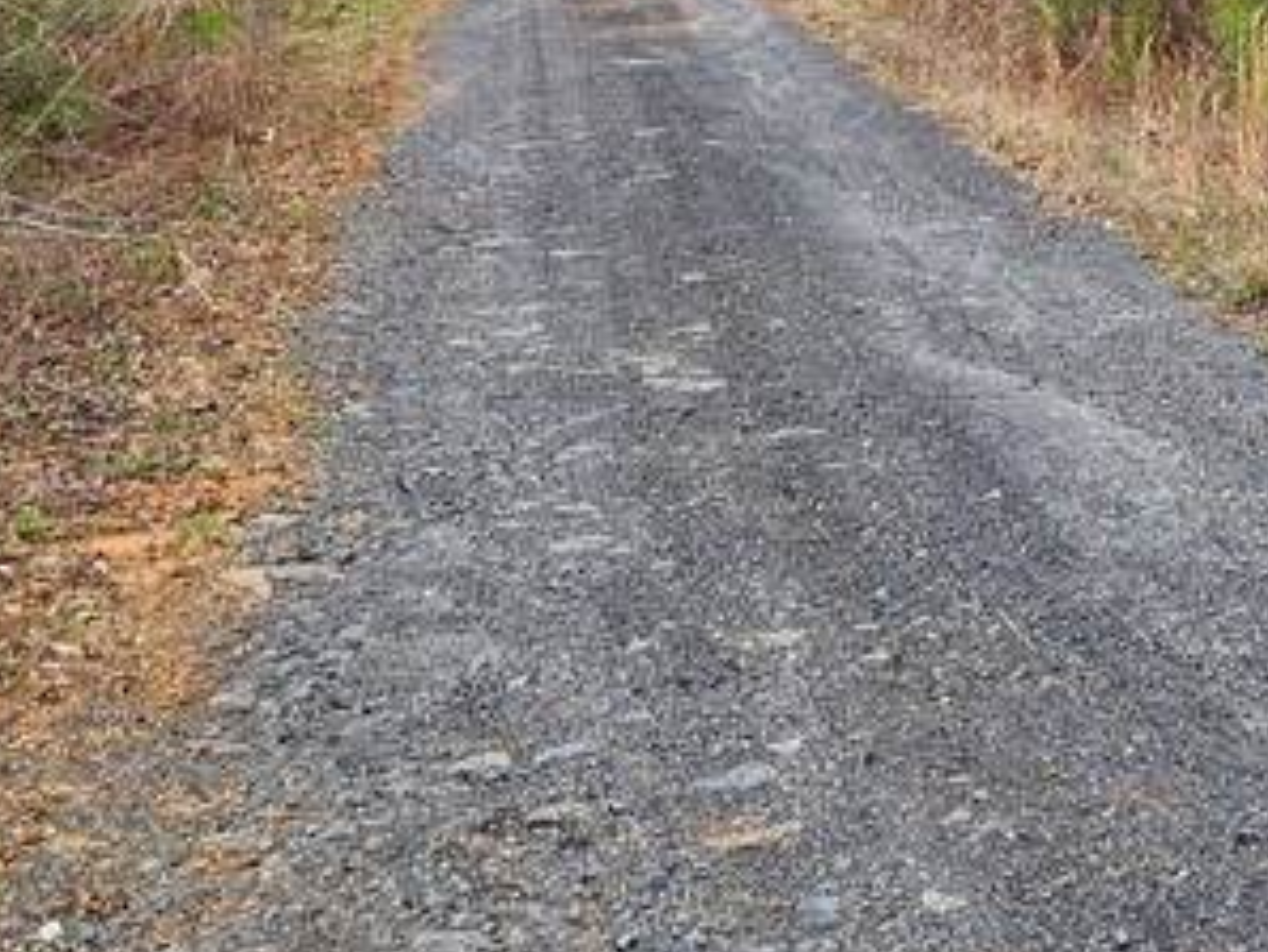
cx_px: 1242
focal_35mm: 79
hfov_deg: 23.7
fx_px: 2896
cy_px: 13
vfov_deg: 18.2
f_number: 1.8
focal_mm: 5.4
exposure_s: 1/389
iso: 20
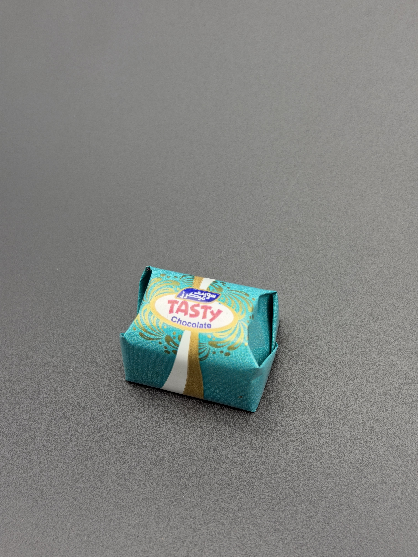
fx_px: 773
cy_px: 278
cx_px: 209
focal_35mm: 48
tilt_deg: -51.0
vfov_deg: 39.7
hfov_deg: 30.3
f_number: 1.78
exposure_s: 1/100
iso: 100
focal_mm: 6.76
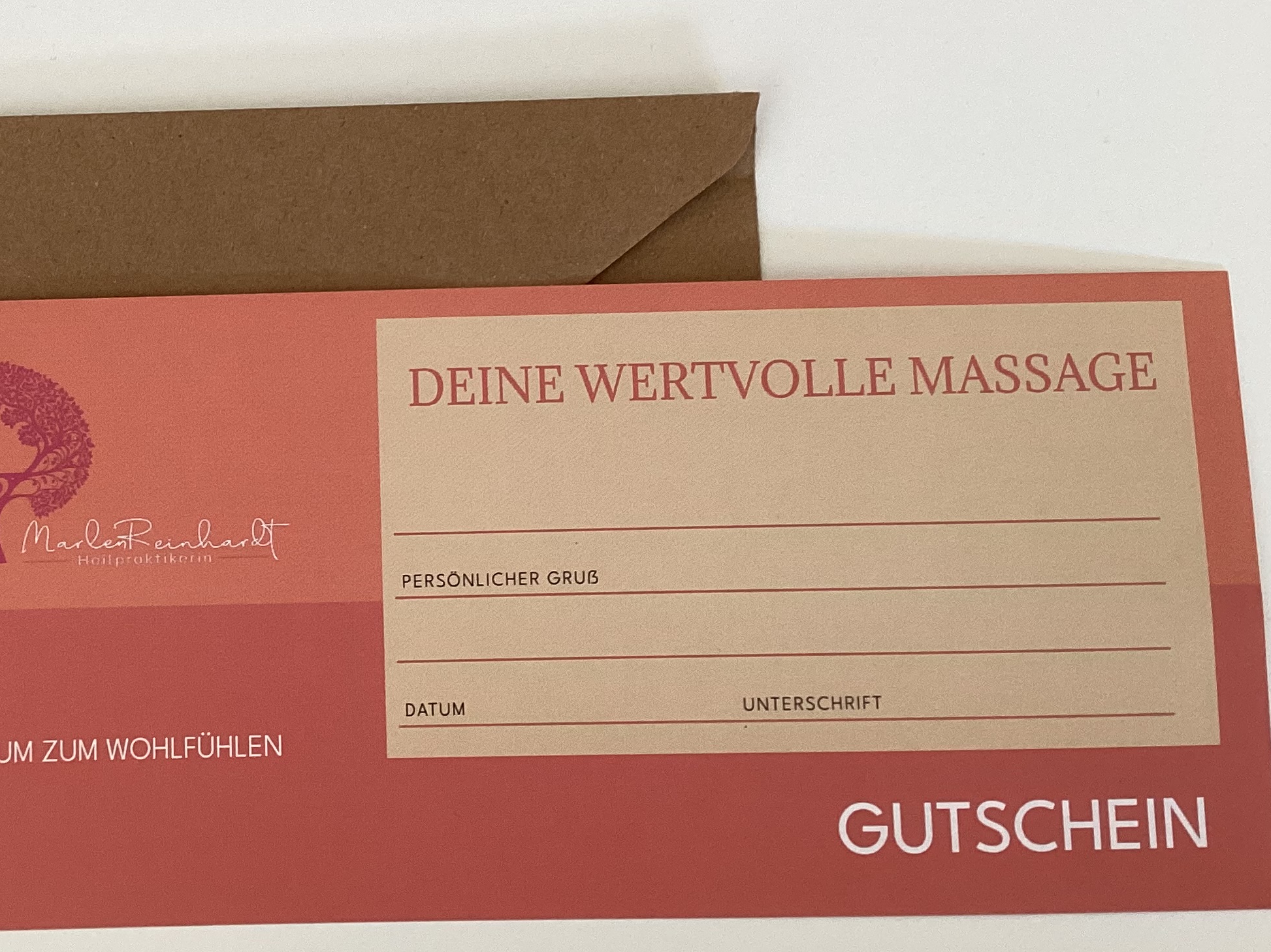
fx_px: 1909
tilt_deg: -82.0
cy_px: 362
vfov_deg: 27.9
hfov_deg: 36.1
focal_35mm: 52
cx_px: 332
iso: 100
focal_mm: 3.3
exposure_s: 1/60
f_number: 2.4
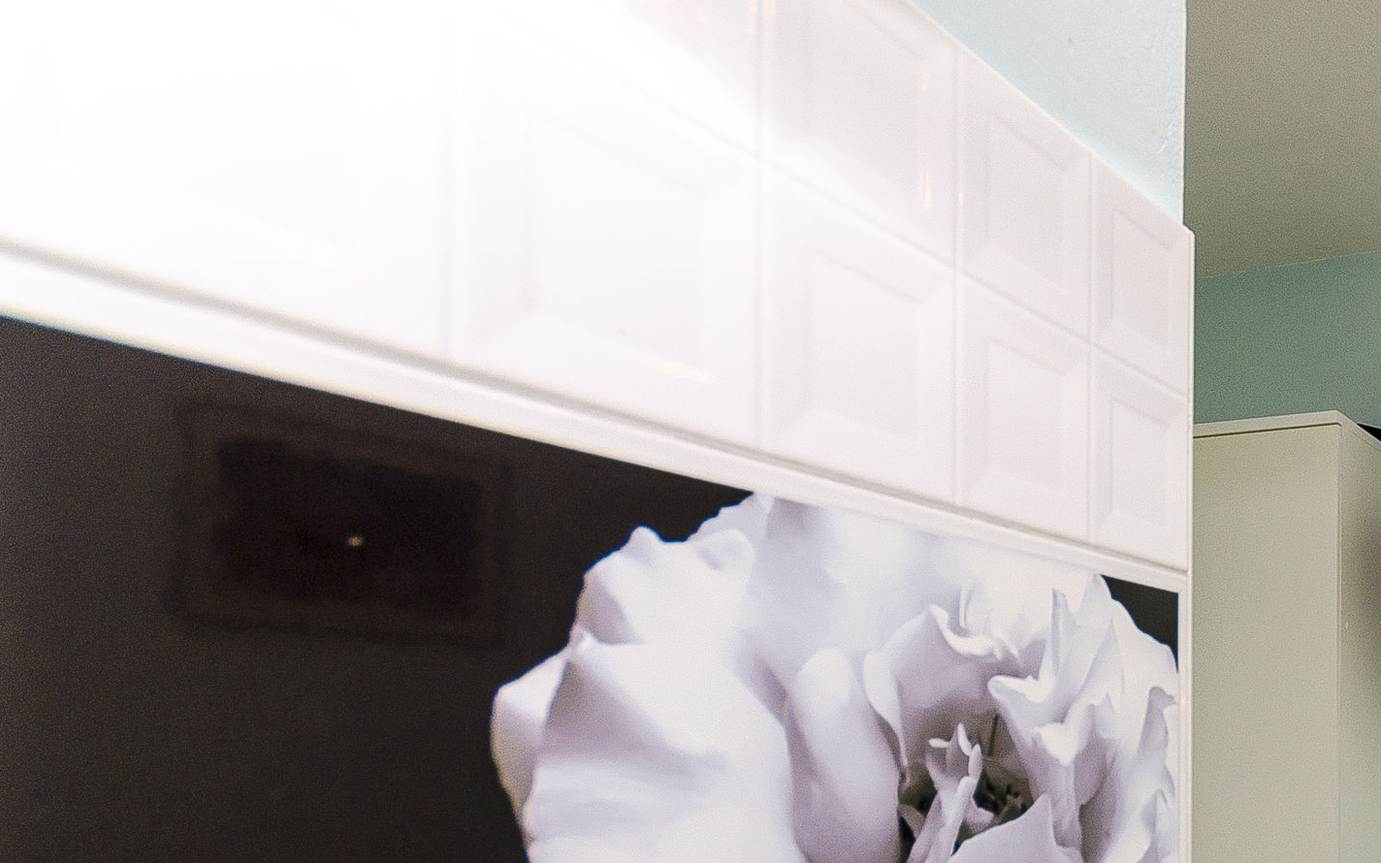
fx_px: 1129
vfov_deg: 39.6
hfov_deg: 51.7
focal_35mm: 30
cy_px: 733
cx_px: 1348
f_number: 6.3
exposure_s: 1/250
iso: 200
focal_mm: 10
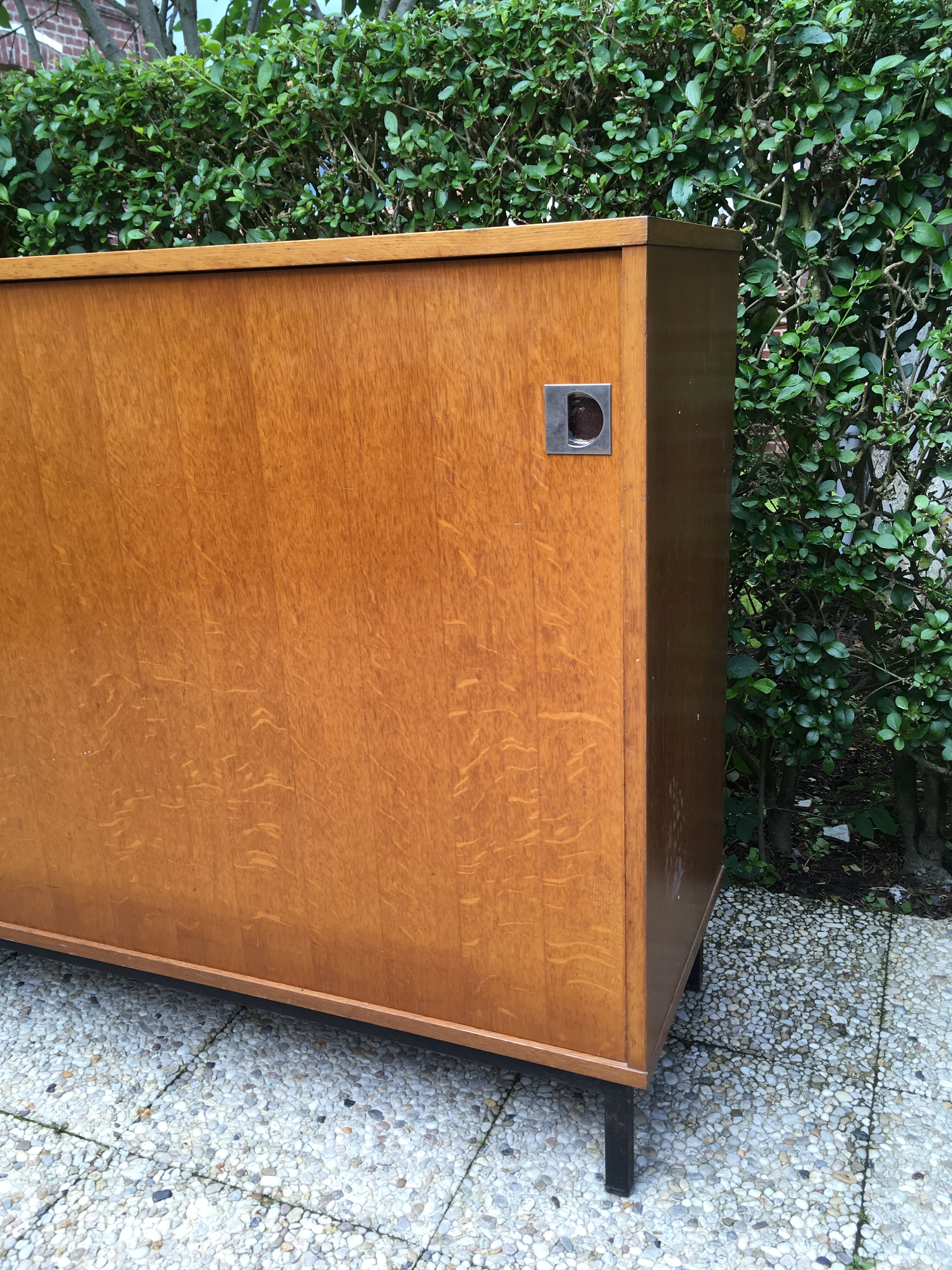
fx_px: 1063
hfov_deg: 48.2
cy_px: 635
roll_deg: +3.5
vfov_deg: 61.7
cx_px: 476
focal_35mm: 29
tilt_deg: -18.5
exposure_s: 1/131
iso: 25
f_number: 2.2
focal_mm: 4.15
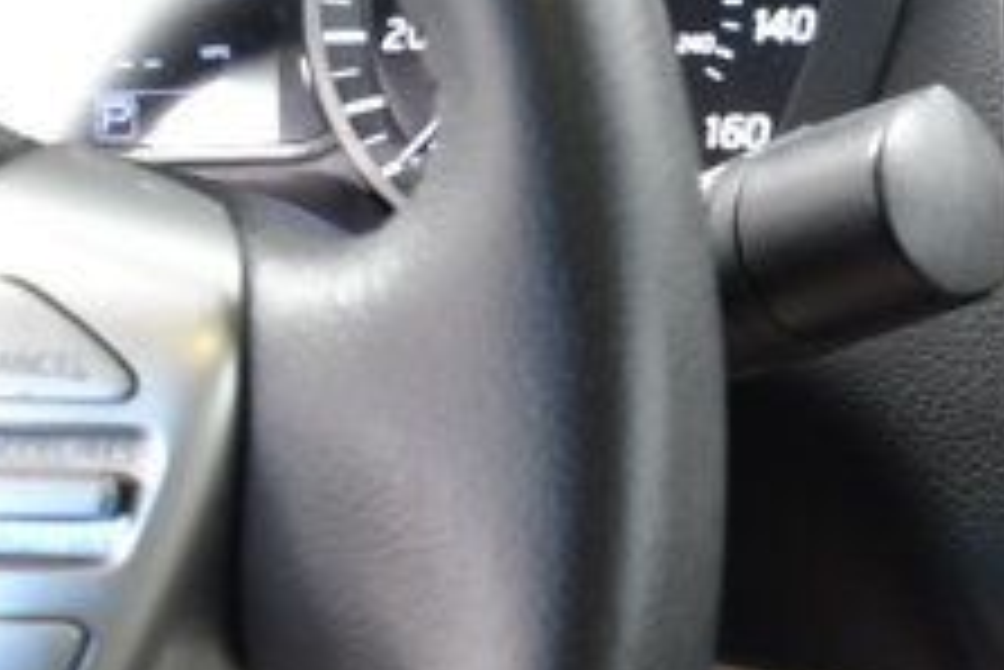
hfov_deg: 15.3
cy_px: 935
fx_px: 3460
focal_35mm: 124
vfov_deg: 10.8
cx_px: 1490
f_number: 3.5
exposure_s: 1/30
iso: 400
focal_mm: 18
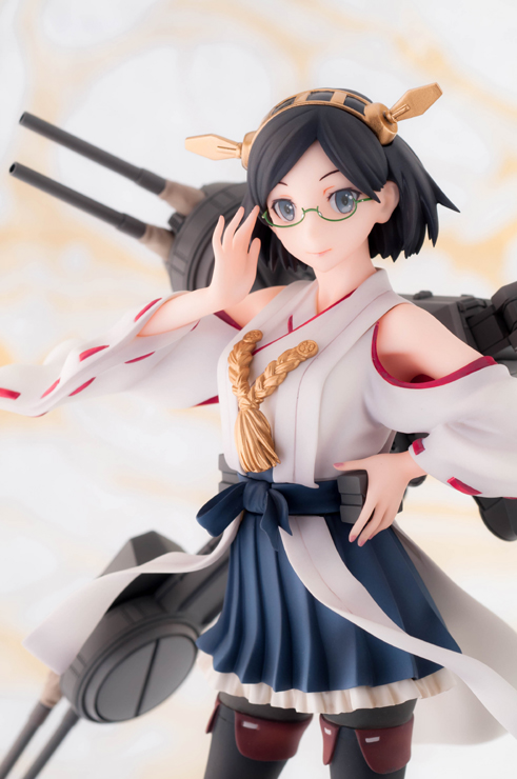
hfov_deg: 16.5
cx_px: 258
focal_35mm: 82
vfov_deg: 24.7
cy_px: 390
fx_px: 1783
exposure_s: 1/125
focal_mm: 55
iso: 200
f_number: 8
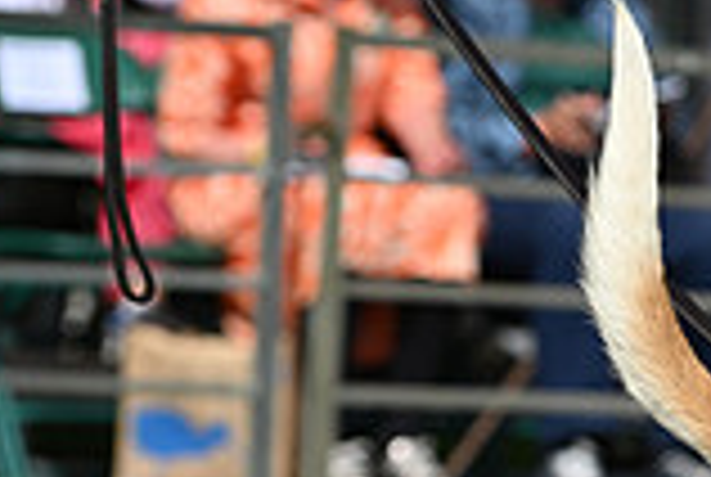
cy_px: 632
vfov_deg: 3.7
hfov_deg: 5.4
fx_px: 7400
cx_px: 1274
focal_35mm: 374
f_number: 4.5
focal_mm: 102
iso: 110
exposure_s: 1/1250
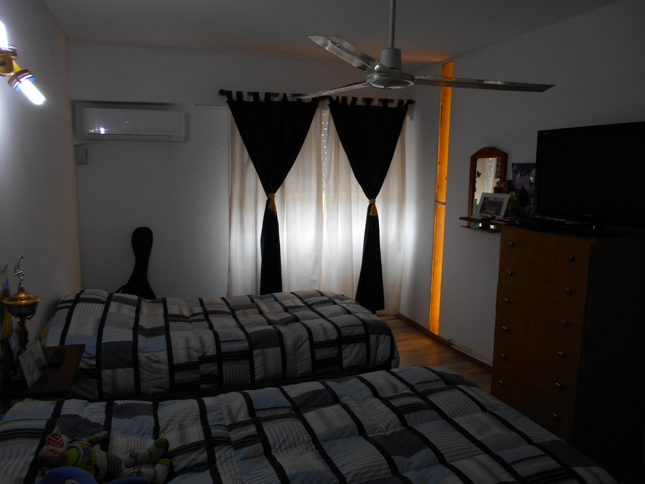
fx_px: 484
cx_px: 322
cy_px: 242
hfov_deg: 67.3
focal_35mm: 26
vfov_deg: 53.1
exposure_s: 1/30
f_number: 3.2
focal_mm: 4.6
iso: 110
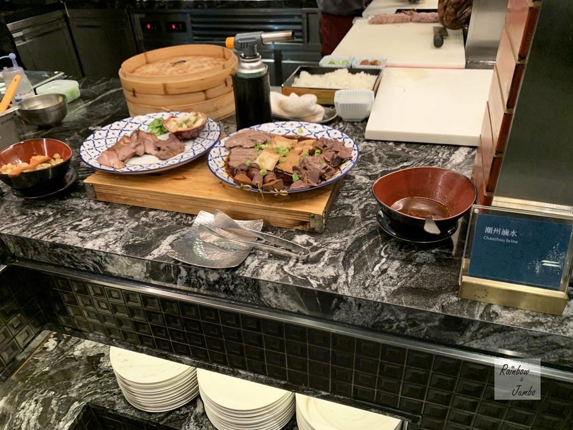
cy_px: 215
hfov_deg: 67.3
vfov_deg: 53.1
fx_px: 430
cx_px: 286
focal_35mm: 26
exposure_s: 1/60
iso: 320
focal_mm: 4.25
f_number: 1.8
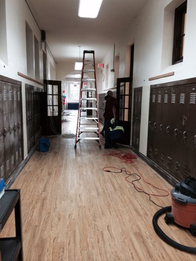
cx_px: 98
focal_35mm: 30
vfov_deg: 60.0
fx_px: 226
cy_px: 130
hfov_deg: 46.8
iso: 125
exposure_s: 1/30
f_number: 2.2
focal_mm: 4.12
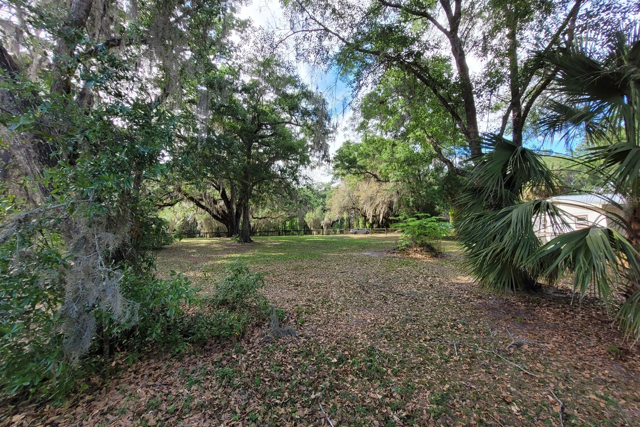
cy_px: 199
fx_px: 249
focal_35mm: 14
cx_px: 329
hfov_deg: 104.2
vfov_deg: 81.1
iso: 40
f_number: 2.2
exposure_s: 1/234
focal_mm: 1.74
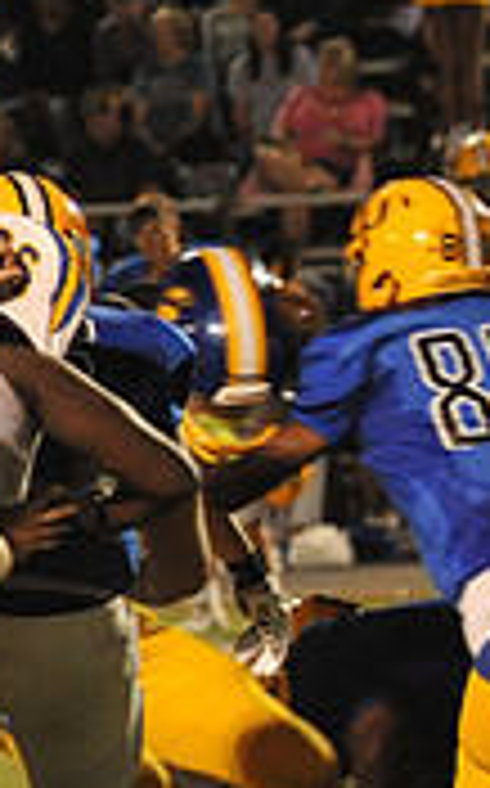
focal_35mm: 675
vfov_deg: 3.1
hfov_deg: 1.9
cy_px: 450
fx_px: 14458
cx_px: 1137
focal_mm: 200
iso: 6400
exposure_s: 1/200
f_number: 6.3
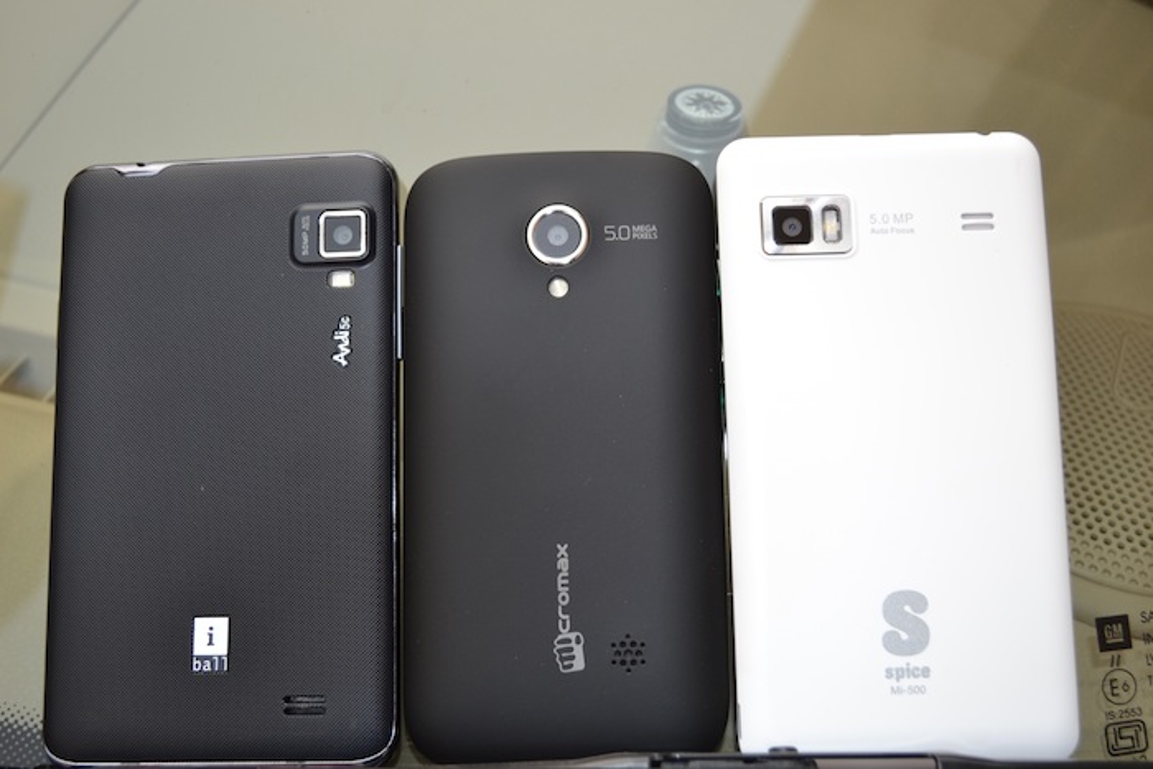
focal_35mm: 44
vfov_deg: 30.9
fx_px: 1393
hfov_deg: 45.0
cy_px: 384
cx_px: 576
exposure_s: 1/125
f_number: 4.5
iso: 100
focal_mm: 29
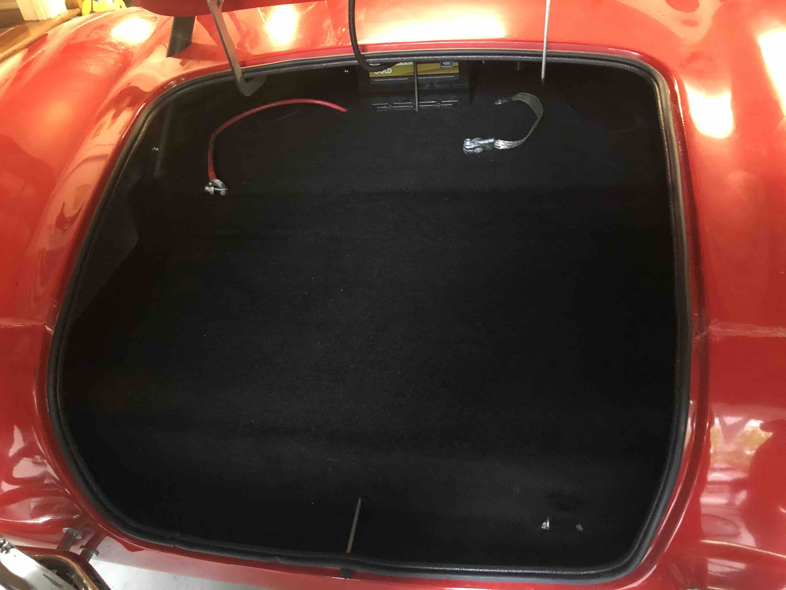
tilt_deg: -39.2
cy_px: 295
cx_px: 393
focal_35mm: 28
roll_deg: +9.6
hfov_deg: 63.4
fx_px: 636
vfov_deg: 49.7
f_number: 1.8
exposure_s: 1/4
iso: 100
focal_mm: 4
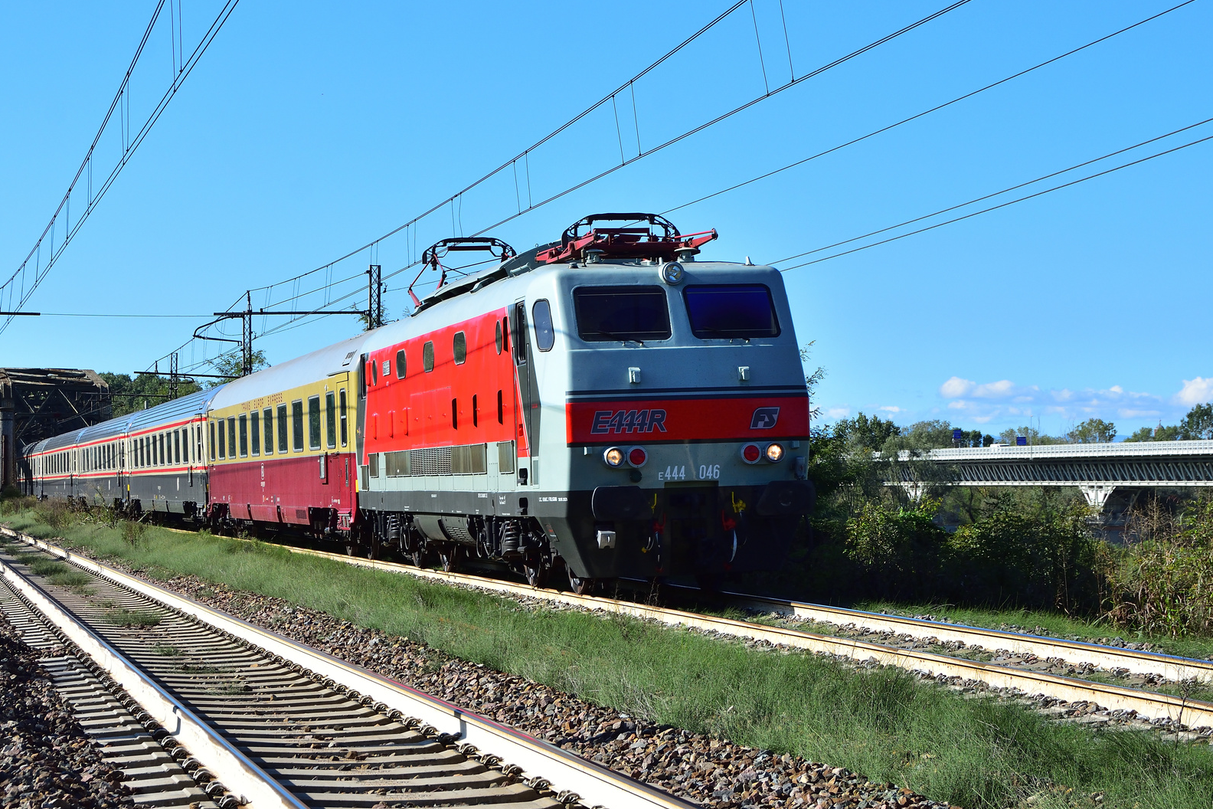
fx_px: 2695
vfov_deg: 17.1
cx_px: 556
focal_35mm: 80
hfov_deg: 25.4
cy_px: 395
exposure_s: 1/800
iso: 250
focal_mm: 44
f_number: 6.3
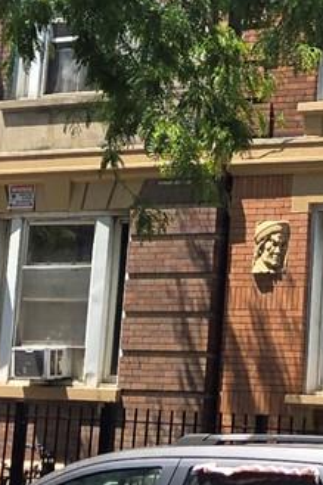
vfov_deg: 13.6
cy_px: 19
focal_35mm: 149
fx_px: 2007
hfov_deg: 9.1
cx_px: 354
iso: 25
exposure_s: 1/1195
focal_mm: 5.4
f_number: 1.8
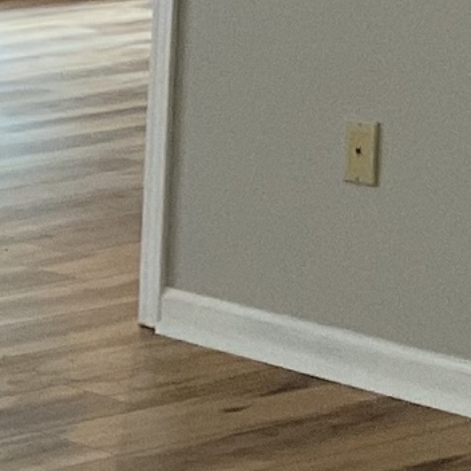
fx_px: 3448
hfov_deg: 7.3
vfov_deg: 7.8
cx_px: -668
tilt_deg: -12.3
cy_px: 183
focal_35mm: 224
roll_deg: +0.1
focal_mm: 3
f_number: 1.8
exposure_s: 1/60
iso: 80
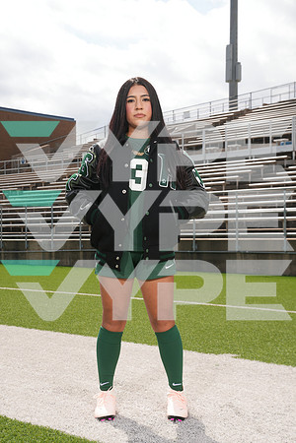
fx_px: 703
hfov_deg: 23.8
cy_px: 222
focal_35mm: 57
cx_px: 148
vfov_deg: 35.1
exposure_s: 1/200
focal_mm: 57
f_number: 9
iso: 125
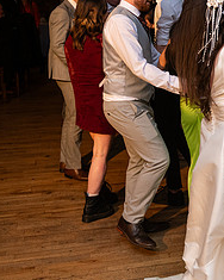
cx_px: 263
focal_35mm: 74
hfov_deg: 19.6
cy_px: 60
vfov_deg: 25.3
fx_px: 613
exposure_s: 1/160
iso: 800
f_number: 3.5
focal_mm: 32
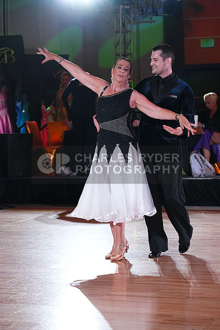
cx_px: 110
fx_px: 898
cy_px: 165
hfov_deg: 14.0
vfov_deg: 20.8
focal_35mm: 98
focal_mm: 98
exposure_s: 1/400
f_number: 4.5
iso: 5000
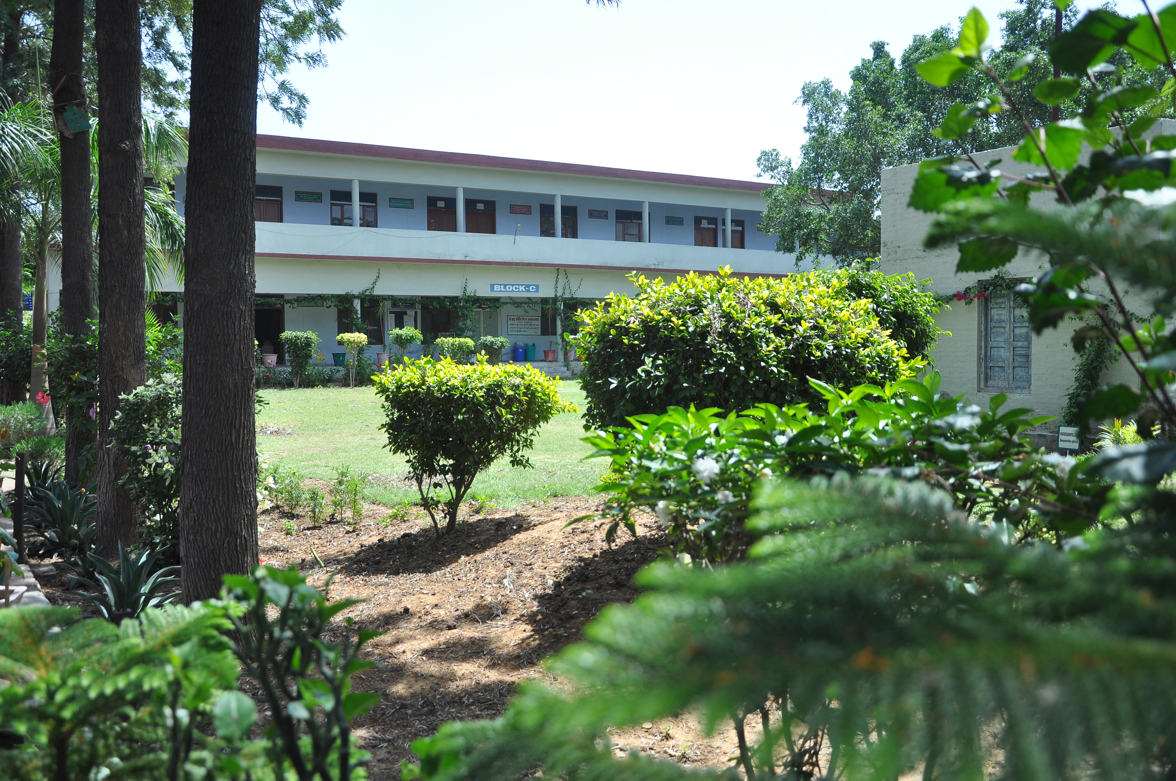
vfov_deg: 41.6
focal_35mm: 32
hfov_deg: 59.6
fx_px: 1028
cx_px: 588
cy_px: 390
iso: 200
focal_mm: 21
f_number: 3.8
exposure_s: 1/500
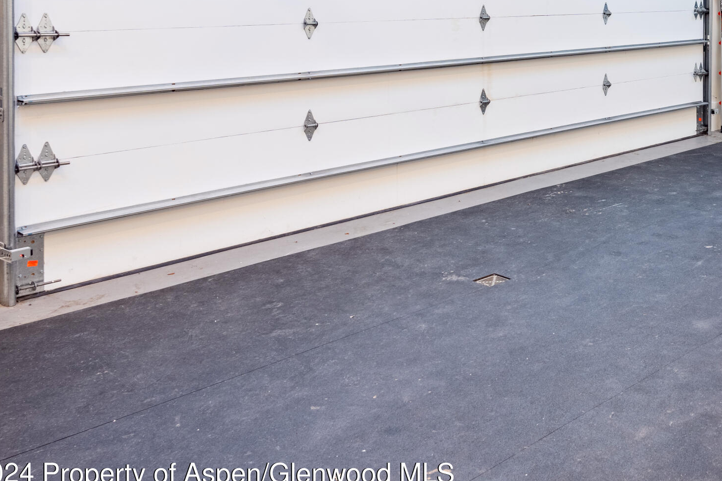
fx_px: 822
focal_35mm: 41
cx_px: 690
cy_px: 25
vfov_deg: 30.8
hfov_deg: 42.2
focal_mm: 20
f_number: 11
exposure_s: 1/40
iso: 400
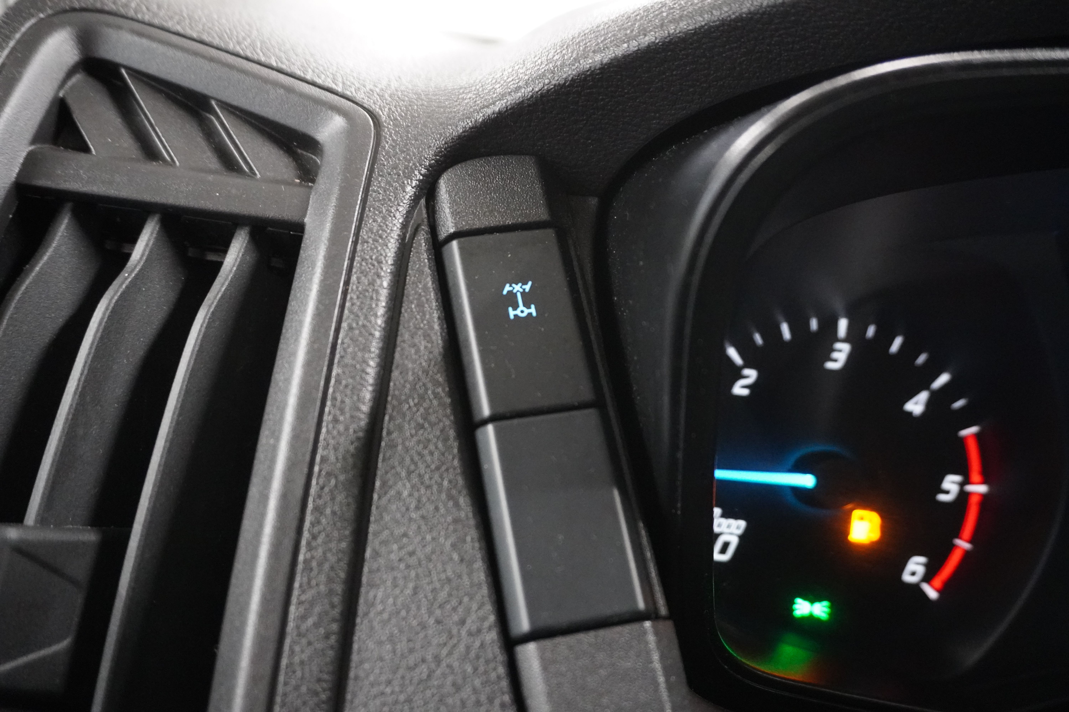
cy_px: 356
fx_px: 935
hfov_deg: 59.5
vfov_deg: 41.7
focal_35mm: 32
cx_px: 534
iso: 6400
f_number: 4
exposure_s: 1/40
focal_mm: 21
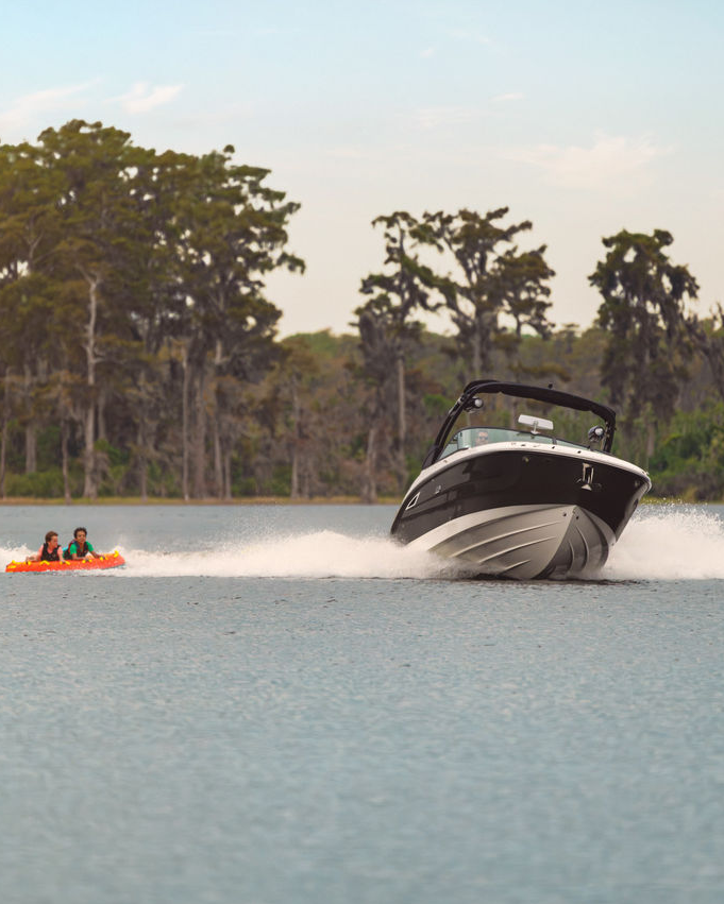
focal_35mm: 565
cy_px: 453
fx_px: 15131
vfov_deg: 3.4
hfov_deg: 2.7
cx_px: 369
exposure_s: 1/1000
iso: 800
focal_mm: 400
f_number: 5.6
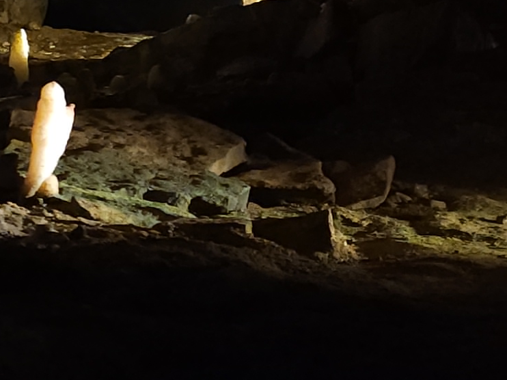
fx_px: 1816
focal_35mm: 124
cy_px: 131
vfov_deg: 11.9
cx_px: -676
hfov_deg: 12.7
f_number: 1.8
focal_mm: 5.4
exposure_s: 1/24
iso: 500
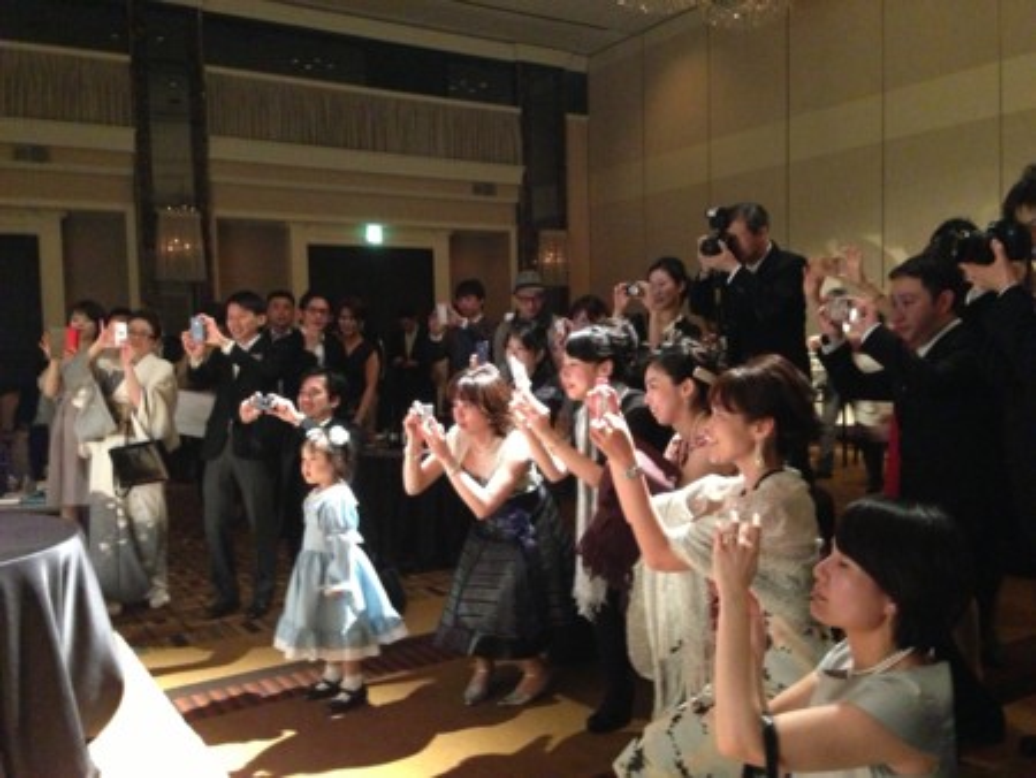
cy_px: 389
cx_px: 518
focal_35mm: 33
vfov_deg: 43.0
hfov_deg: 55.3
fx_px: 988
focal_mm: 4.13
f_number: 2.4
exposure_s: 1/15
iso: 800
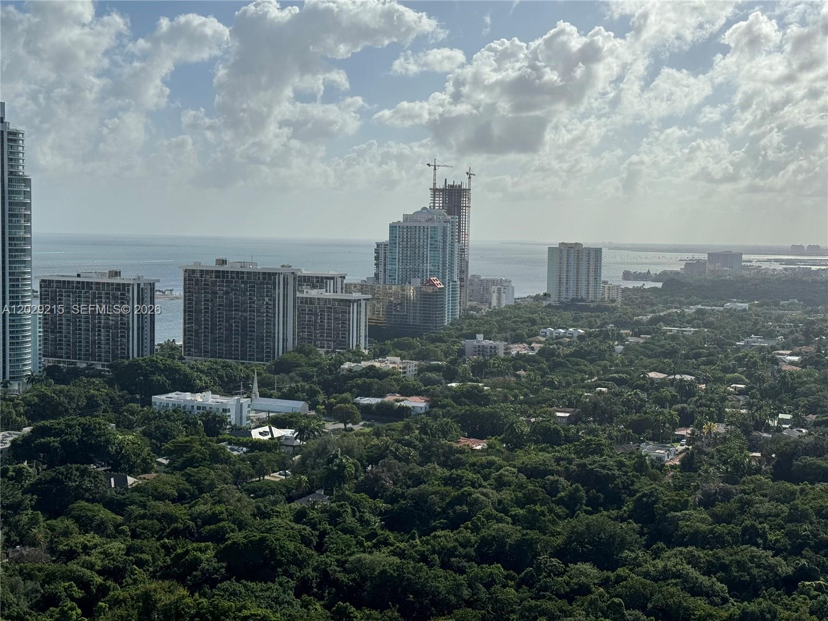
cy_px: 310
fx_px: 1148
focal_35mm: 48
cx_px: 414
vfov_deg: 30.3
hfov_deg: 39.7
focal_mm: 6.86
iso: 80
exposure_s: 1/20000
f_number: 1.78
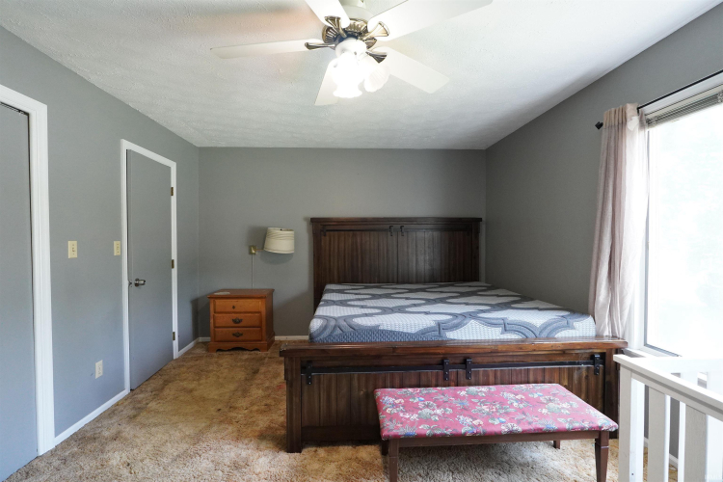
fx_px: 331
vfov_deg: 72.1
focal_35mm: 16
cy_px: 241
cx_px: 362
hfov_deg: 95.0
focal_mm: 11
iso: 1600
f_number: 3.2
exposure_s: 1/160
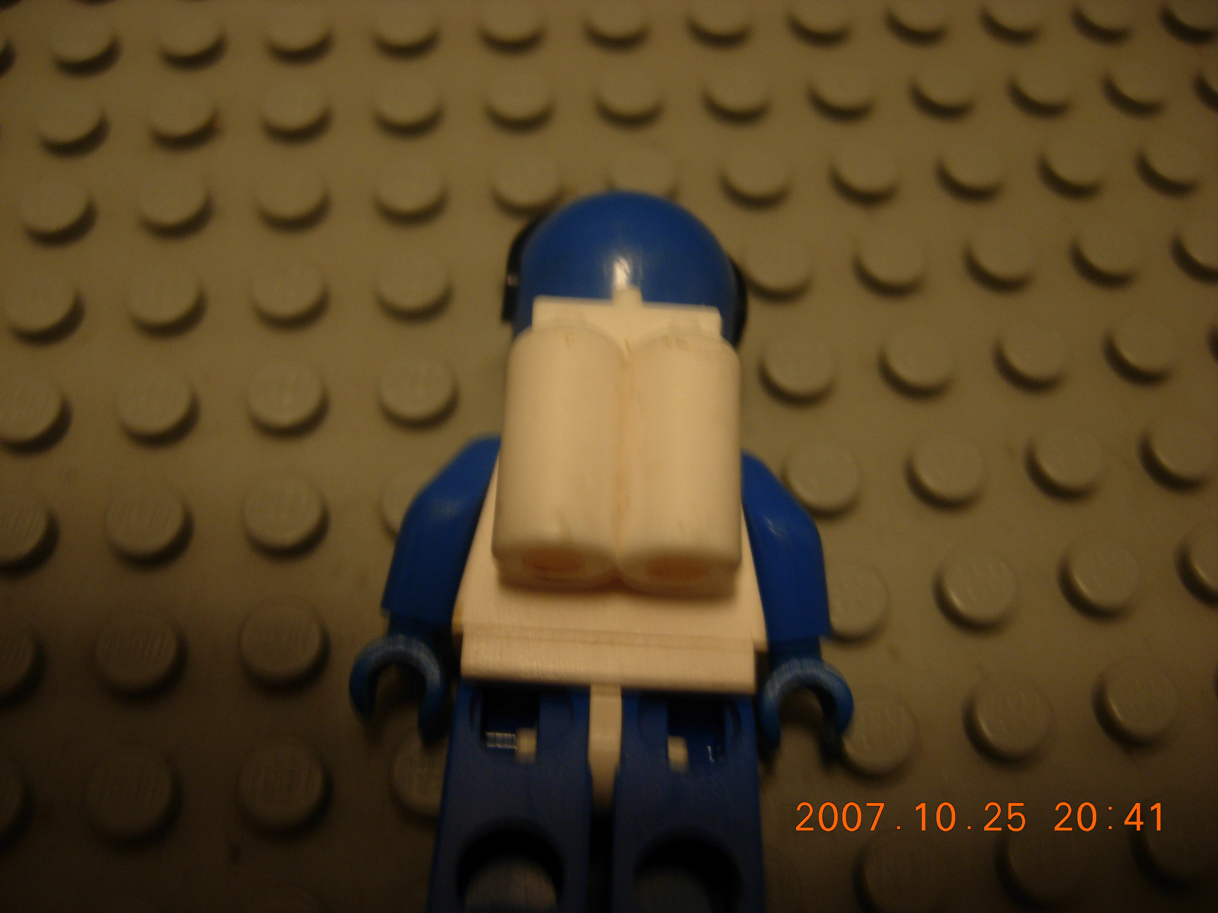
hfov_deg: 51.4
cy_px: 456
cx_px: 609
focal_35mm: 36
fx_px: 1267
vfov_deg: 39.7
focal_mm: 7.5
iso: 86
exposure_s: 1/4
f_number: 2.7
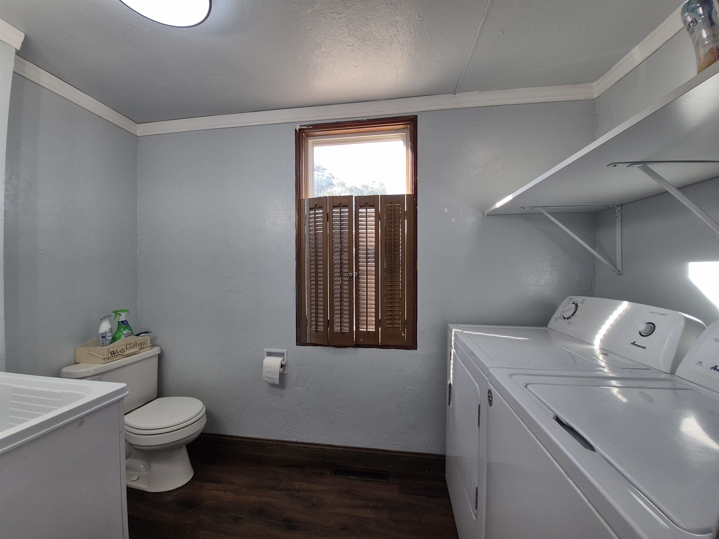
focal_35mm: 13
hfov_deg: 106.2
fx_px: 270
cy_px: 270
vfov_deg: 89.9
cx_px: 360
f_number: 2.2
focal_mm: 1.74
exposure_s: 1/154
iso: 50
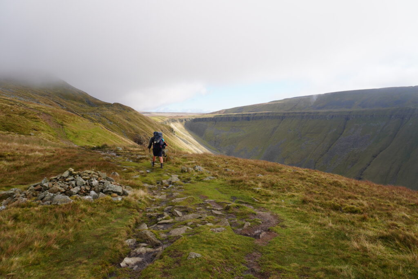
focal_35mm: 24
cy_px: 140
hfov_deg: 73.7
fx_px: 279
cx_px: 209
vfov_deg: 53.1
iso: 100
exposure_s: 1/320
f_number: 5
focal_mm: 16
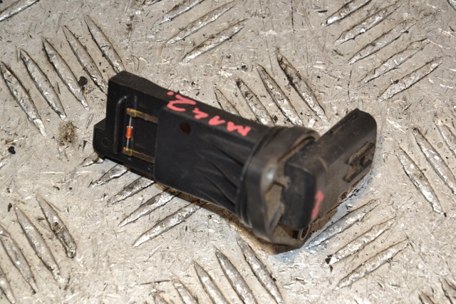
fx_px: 1747
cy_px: 152
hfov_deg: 14.9
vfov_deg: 9.9
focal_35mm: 138
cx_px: 228
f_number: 8
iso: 800
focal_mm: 92
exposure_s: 1/200
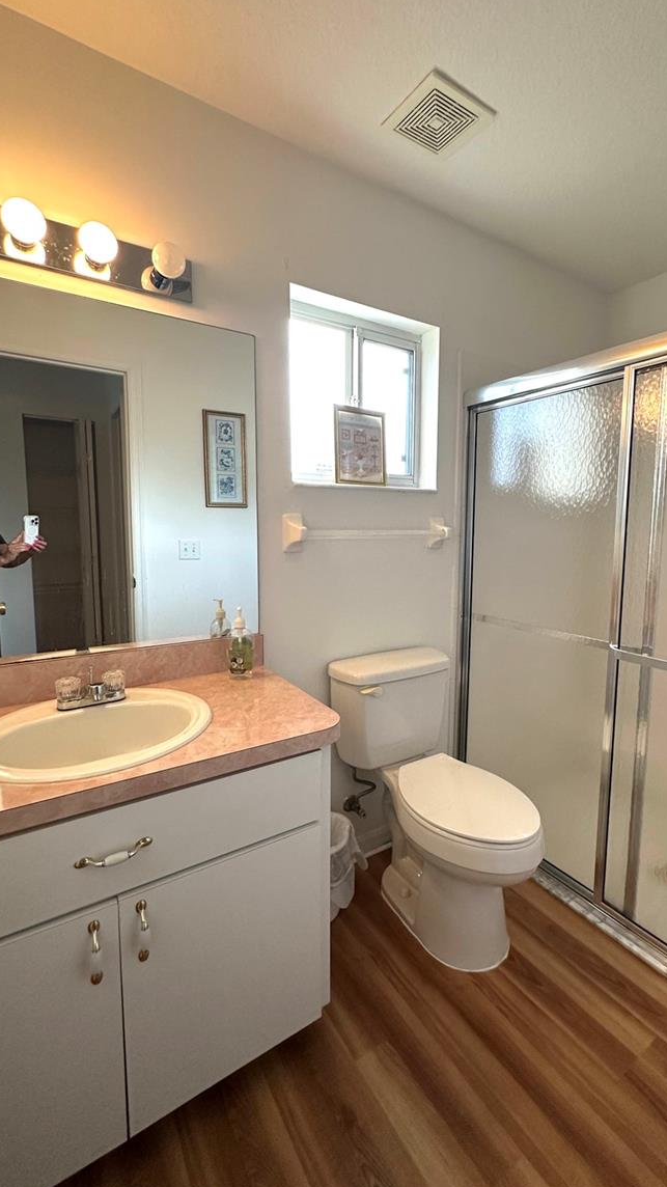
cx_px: 376
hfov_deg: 66.8
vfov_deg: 99.4
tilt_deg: -6.3
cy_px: 578
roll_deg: -1.2
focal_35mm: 16
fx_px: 503
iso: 200
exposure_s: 1/120
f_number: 2.2
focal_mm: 2.22
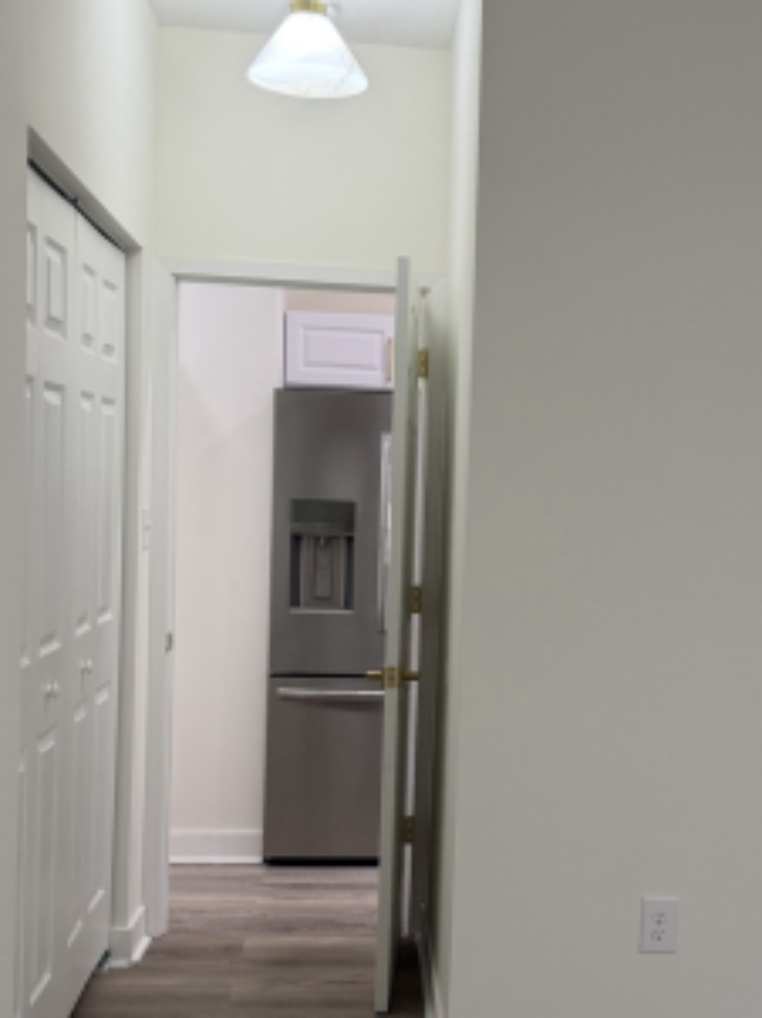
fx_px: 1558
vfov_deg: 36.1
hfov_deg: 27.1
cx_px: 580
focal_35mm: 53
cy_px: 595
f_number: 1.78
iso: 160
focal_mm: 6.76
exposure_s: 1/120
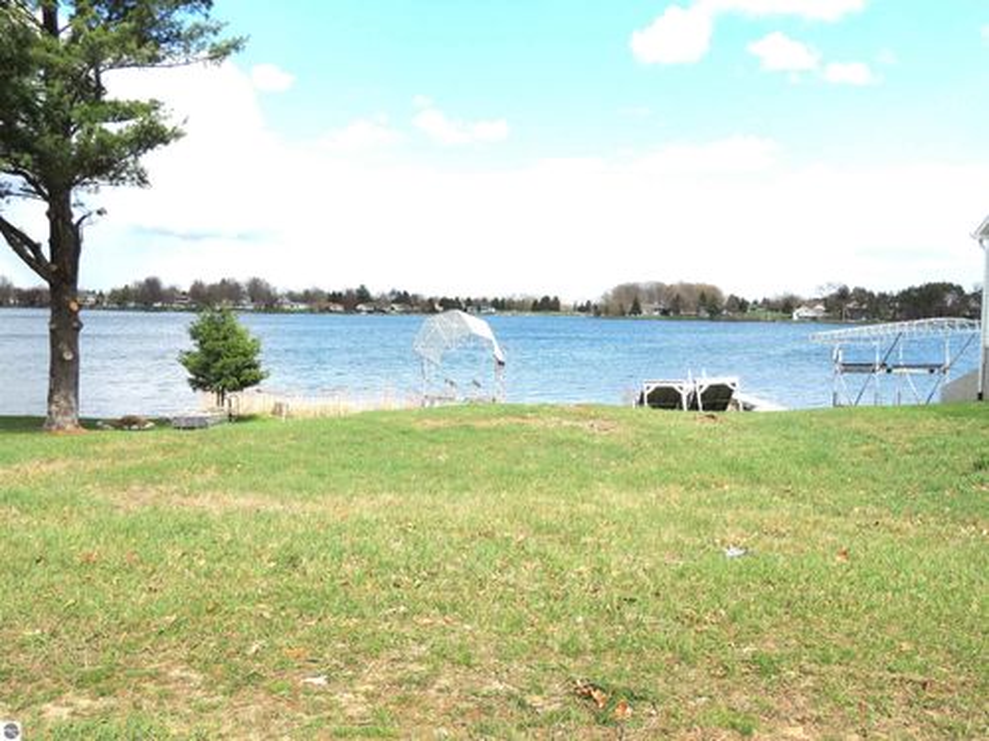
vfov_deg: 42.9
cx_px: 494
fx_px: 943
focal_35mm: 33
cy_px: 370
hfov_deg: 55.4
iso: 100
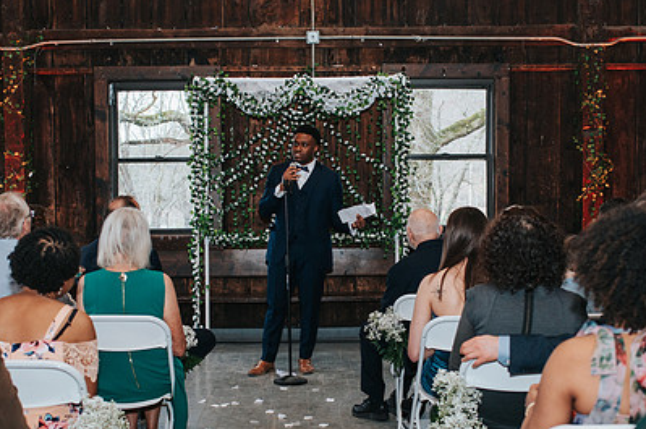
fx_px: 1022
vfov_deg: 23.6
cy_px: 277
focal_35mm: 57
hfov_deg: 35.1
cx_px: 315
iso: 1000
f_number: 3.2
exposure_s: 1/200
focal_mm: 35
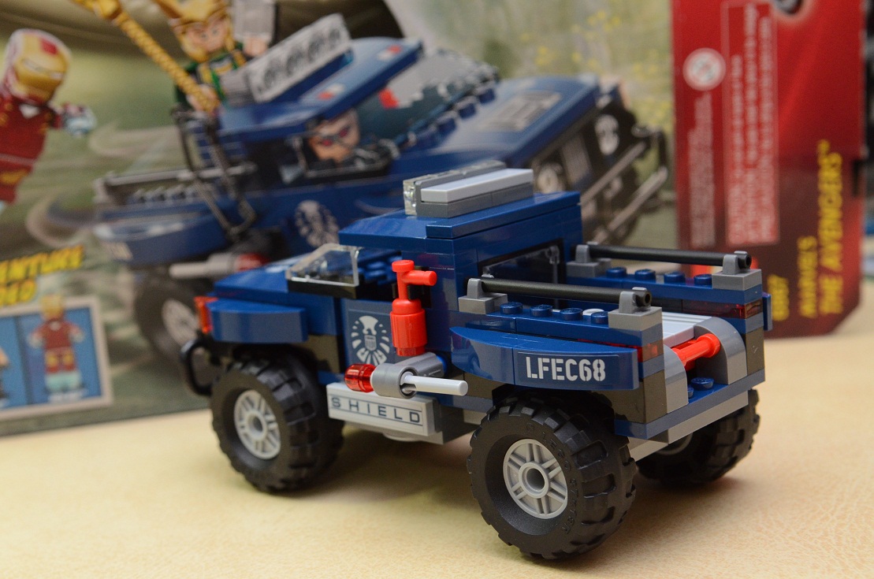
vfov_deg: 23.7
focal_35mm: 57
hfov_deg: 35.1
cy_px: 290
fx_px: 1381
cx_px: 437
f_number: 5.6
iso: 1600
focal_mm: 38
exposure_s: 1/60
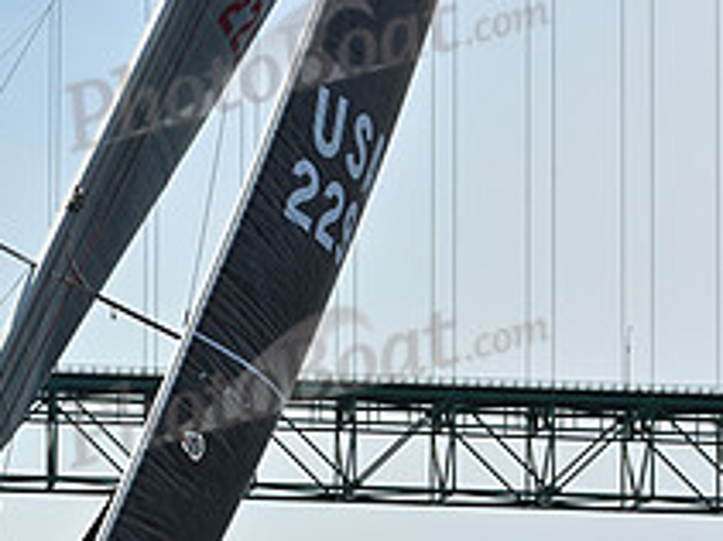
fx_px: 4530
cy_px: 604
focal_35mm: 217
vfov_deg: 6.8
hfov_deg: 9.0
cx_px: -110
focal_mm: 82
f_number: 8
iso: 320
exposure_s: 1/1250
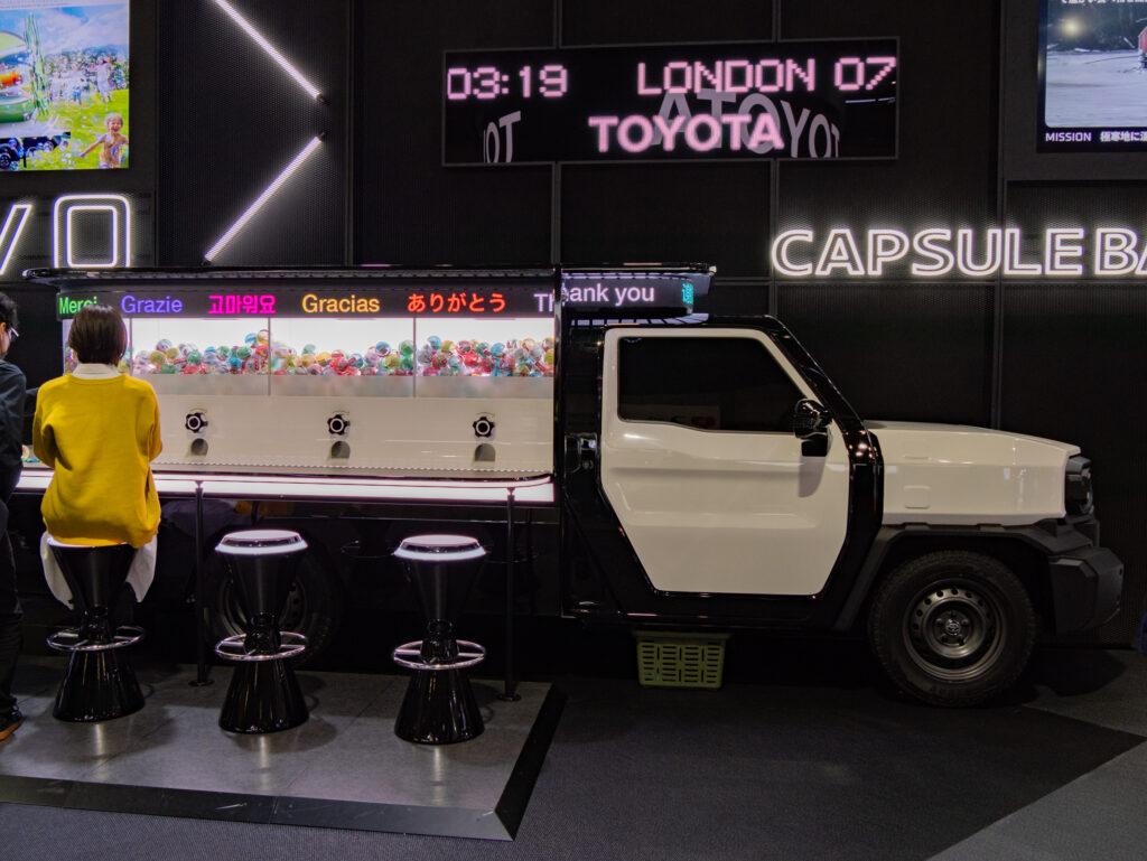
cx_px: 574
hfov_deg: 63.4
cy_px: 430
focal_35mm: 28
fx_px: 928
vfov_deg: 49.8
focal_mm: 14
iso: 800
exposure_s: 1/80
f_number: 5.6
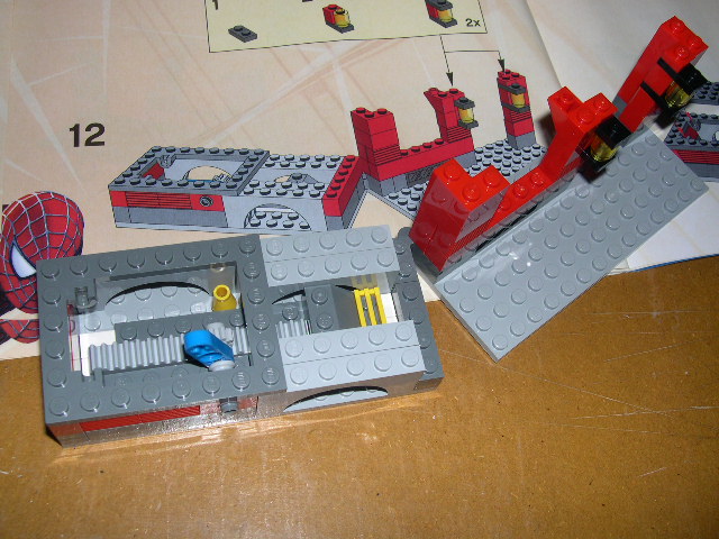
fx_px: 789
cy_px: 270
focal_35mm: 38
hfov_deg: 49.0
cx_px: 360
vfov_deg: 37.7
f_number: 7.6
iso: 100
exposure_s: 1/60
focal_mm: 8
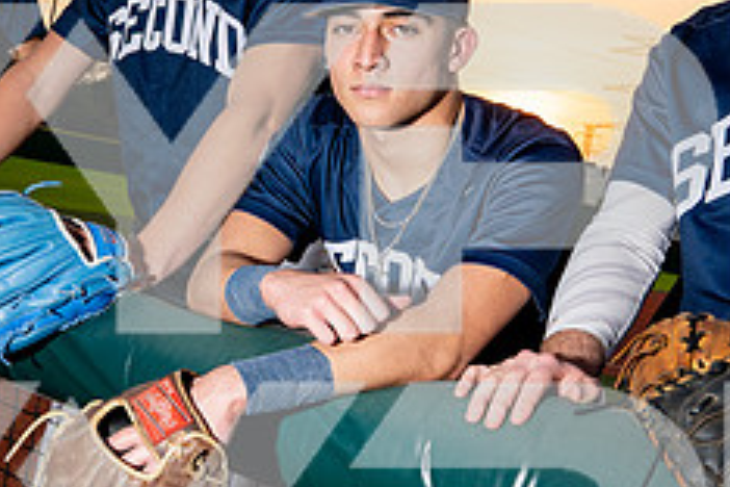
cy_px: 170
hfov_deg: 30.0
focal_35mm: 67
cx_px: 299
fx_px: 1359
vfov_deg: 20.3
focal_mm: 27
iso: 250
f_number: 8
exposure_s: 1/250
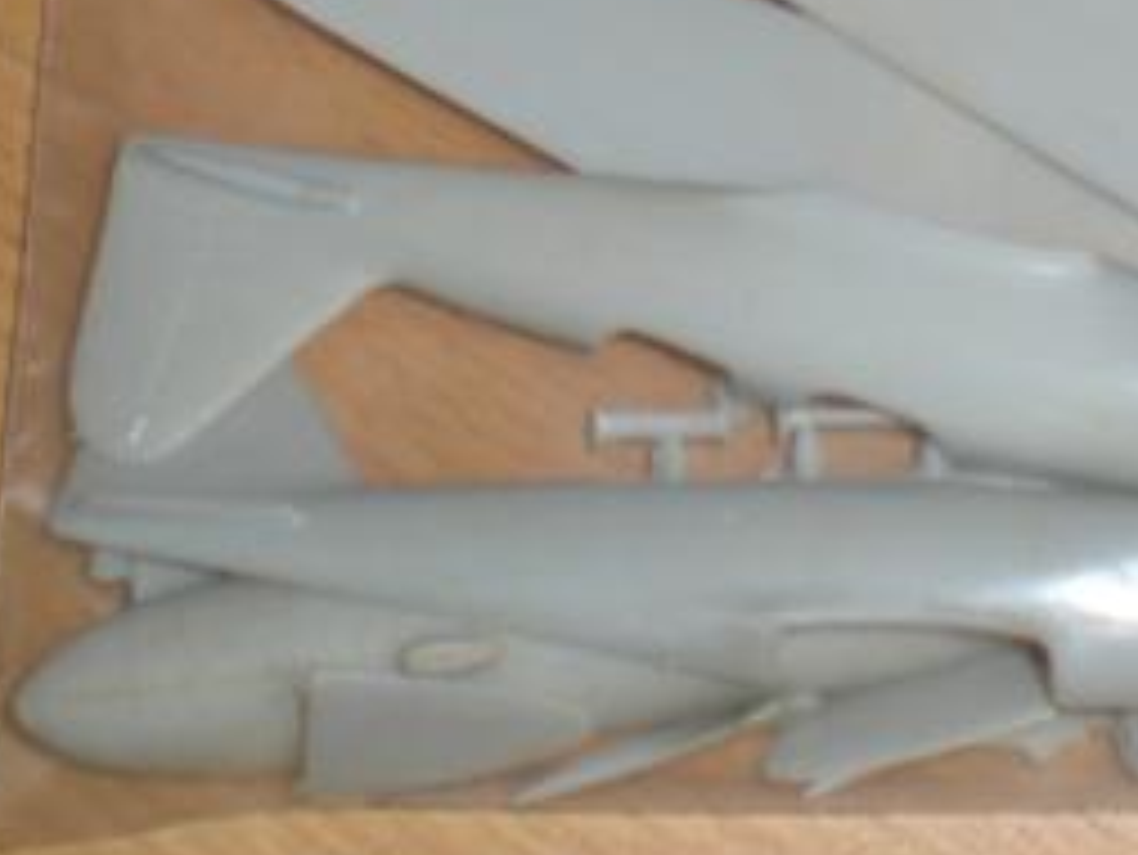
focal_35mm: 120
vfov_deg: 11.9
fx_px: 3947
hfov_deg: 16.2
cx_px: 1012
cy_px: -378
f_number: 3.1
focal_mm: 6.3
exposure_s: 1/30
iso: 64
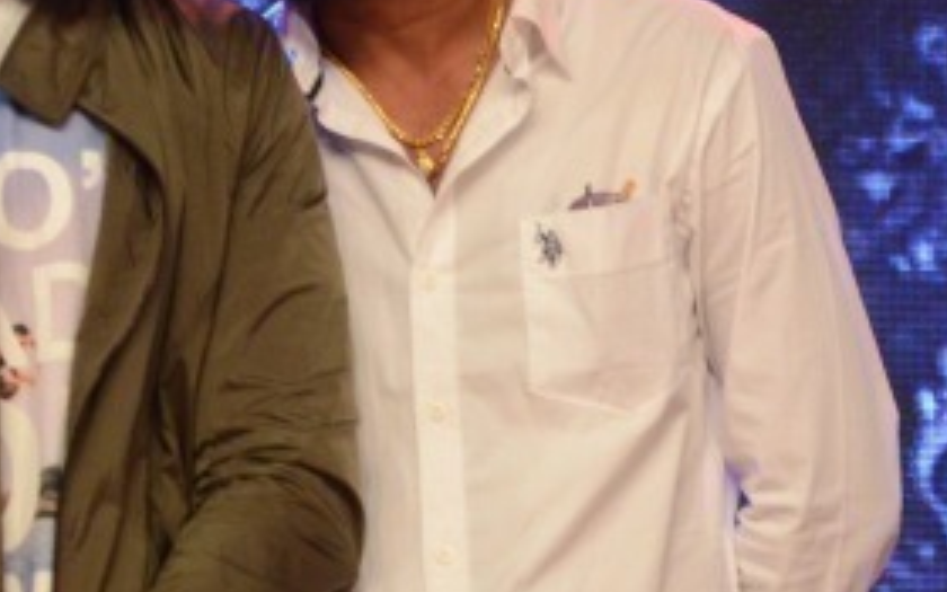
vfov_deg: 3.4
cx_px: 626
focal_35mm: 392
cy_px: 271
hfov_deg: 5.4
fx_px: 10117
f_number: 5.6
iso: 1000
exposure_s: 1/80
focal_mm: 90
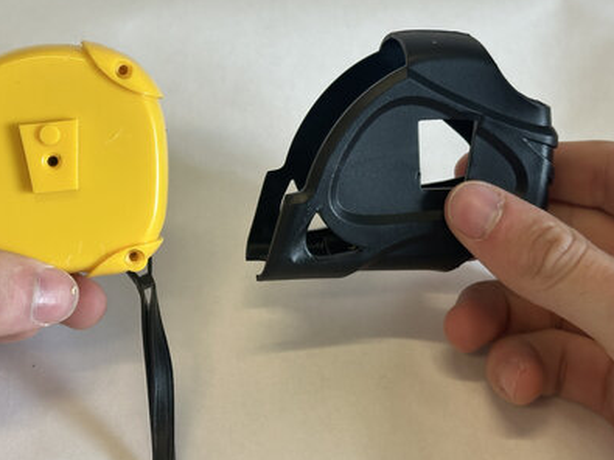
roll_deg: -6.5
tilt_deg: -37.9
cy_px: 163
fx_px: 1277
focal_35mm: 72
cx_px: 244
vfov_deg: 20.4
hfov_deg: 27.0
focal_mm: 6.86
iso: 100
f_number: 1.78
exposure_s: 1/120
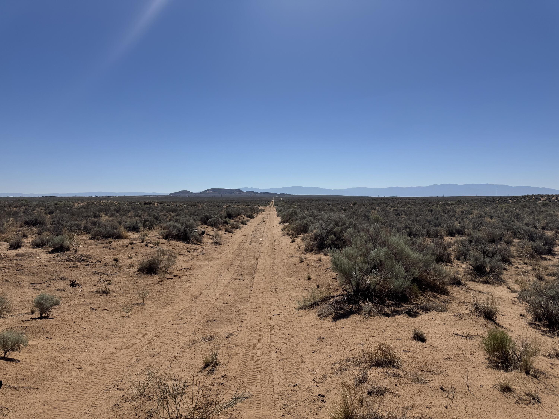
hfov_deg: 71.6
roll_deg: -0.4
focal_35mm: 24
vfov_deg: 56.8
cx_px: 280
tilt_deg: -2.3
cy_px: 210
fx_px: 388
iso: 80
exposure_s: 1/12346
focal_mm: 6.76
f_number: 1.78
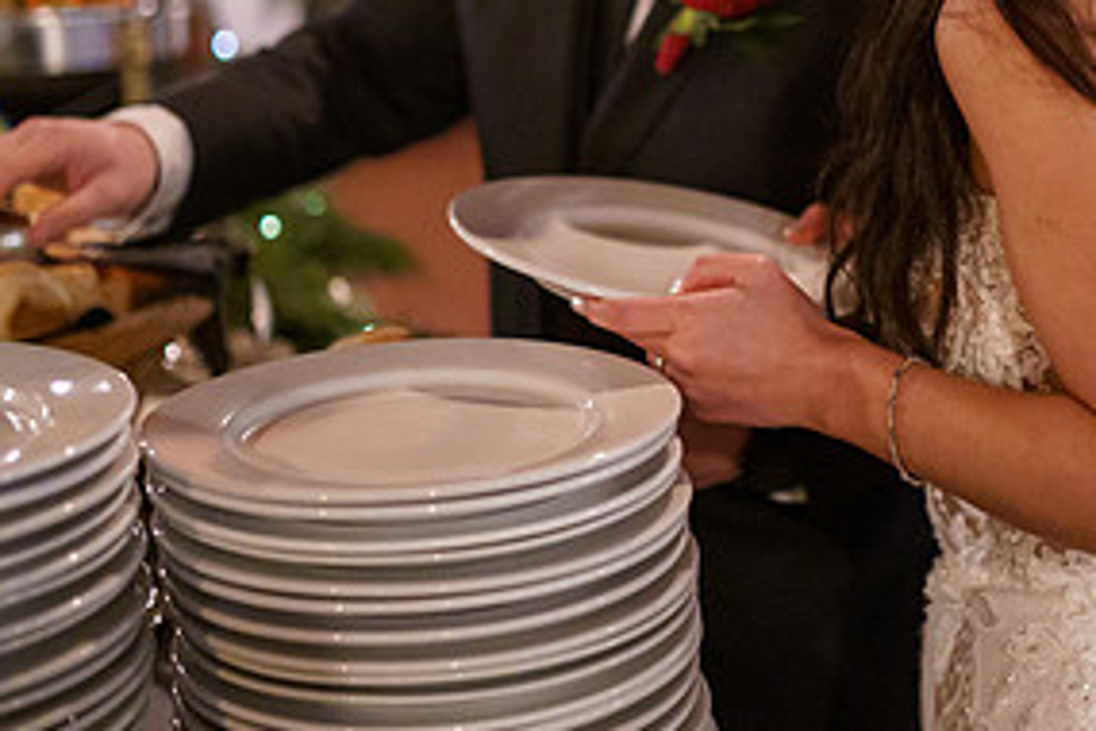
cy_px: 98
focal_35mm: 72
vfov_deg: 18.7
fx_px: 2192
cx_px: 858
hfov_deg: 27.6
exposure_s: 1/250
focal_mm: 35
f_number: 1.6
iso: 3200
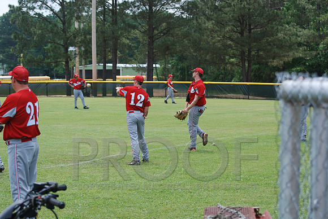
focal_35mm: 105
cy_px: 110
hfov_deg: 19.4
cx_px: 164
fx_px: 958
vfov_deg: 13.1
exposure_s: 1/500
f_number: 4.5
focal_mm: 70
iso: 180
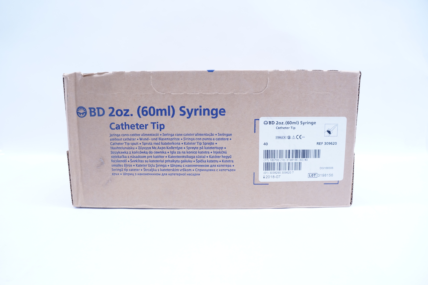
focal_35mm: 27
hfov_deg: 67.4
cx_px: 214
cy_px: 142
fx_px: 321
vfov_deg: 47.8
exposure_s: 1/100
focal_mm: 18
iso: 800
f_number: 4.5
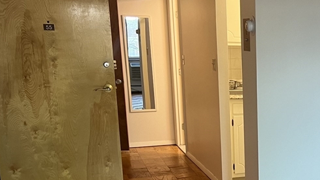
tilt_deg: -12.1
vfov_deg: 20.0
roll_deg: -0.8
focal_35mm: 59
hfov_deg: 32.5
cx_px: 323
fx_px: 501
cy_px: 161
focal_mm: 5.7
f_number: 1.5
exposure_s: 1/60
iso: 125
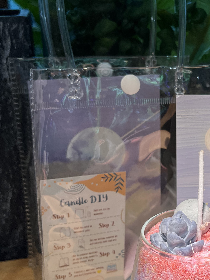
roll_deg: -2.7
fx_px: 477
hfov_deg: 23.9
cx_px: 202
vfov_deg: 32.5
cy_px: 184
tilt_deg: -20.9
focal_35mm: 59
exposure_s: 1/439
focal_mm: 5.7
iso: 50
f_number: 1.5
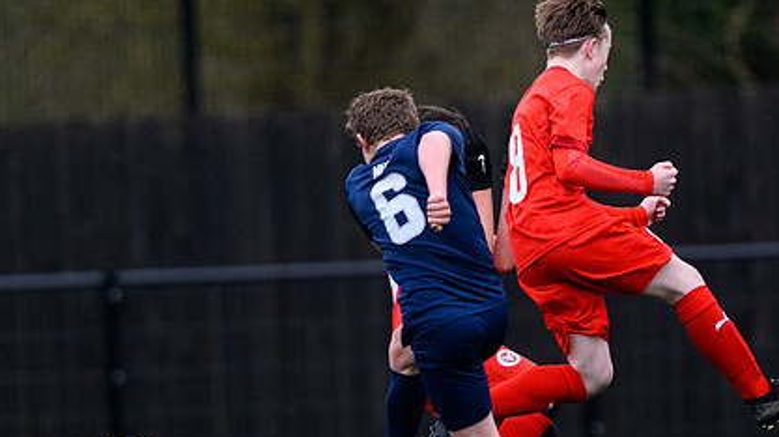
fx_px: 23926
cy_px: 700
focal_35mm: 1159
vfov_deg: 1.0
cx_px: 470
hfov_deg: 1.9
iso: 3200
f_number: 2.8
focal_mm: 400
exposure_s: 1/2000
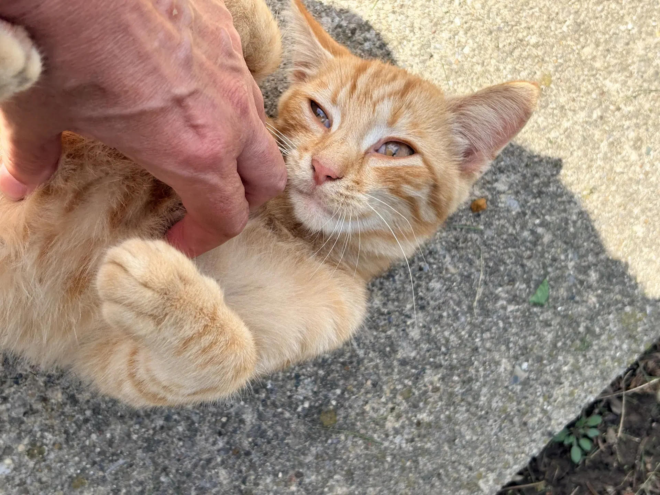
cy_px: 248
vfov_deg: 28.0
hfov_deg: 36.8
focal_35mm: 52
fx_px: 991
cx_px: 330
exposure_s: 1/1901
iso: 50
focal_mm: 5.96
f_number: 1.6
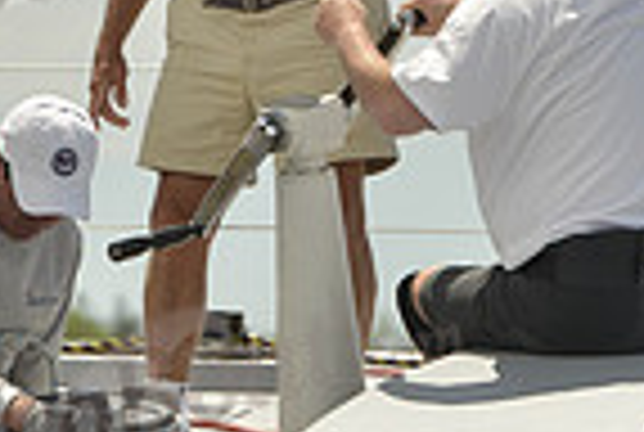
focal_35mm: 729
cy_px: 232
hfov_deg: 2.8
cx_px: -401
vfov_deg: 1.9
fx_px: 13068
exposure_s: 1/1600
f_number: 8
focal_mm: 180
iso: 280
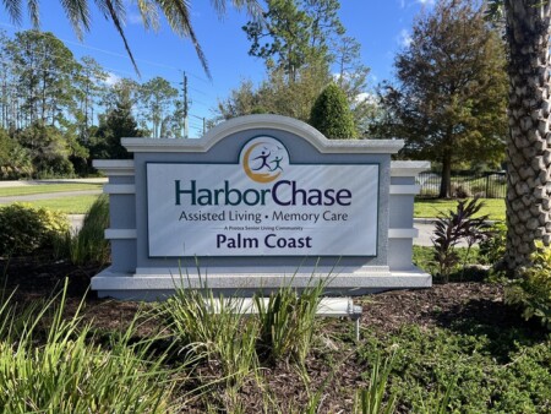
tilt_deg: -5.1
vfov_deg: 53.1
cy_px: 207
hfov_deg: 67.3
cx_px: 276
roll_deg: +0.6
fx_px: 414
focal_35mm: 26
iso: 50
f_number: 1.5
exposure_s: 1/2083
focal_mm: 5.7
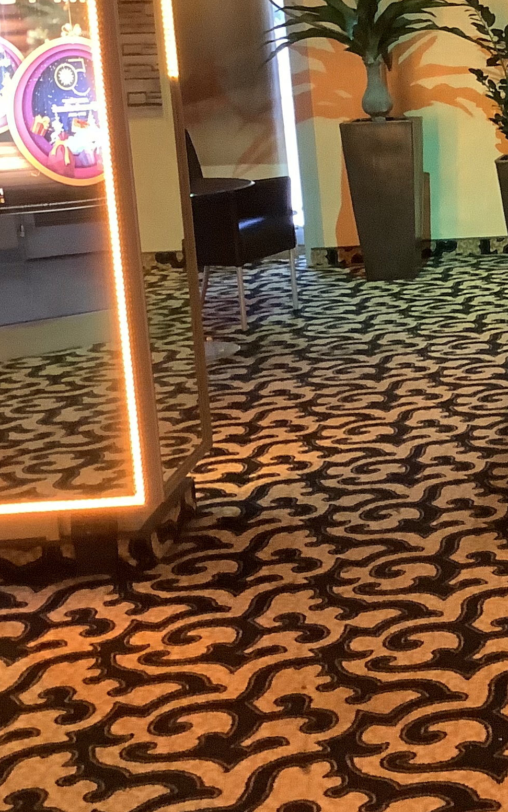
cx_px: 759
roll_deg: +2.2
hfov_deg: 17.1
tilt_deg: -8.7
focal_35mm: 69
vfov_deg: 29.5
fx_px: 1528
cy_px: 250
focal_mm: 3.3
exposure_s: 1/25
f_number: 2.4
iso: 500
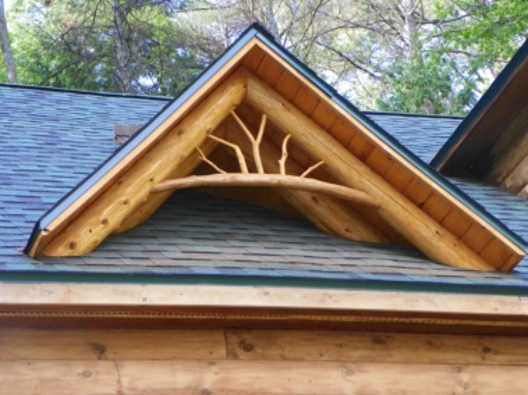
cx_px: 264
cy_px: 198
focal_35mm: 103
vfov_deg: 14.4
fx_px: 1571
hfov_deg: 19.1
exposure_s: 1/40
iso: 125
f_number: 4
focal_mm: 18.3
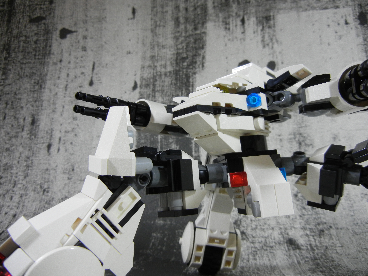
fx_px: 319
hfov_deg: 60.0
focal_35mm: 30
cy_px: 138
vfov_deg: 46.8
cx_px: 184
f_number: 3.5
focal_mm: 5.4
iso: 400
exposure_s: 1/53.4
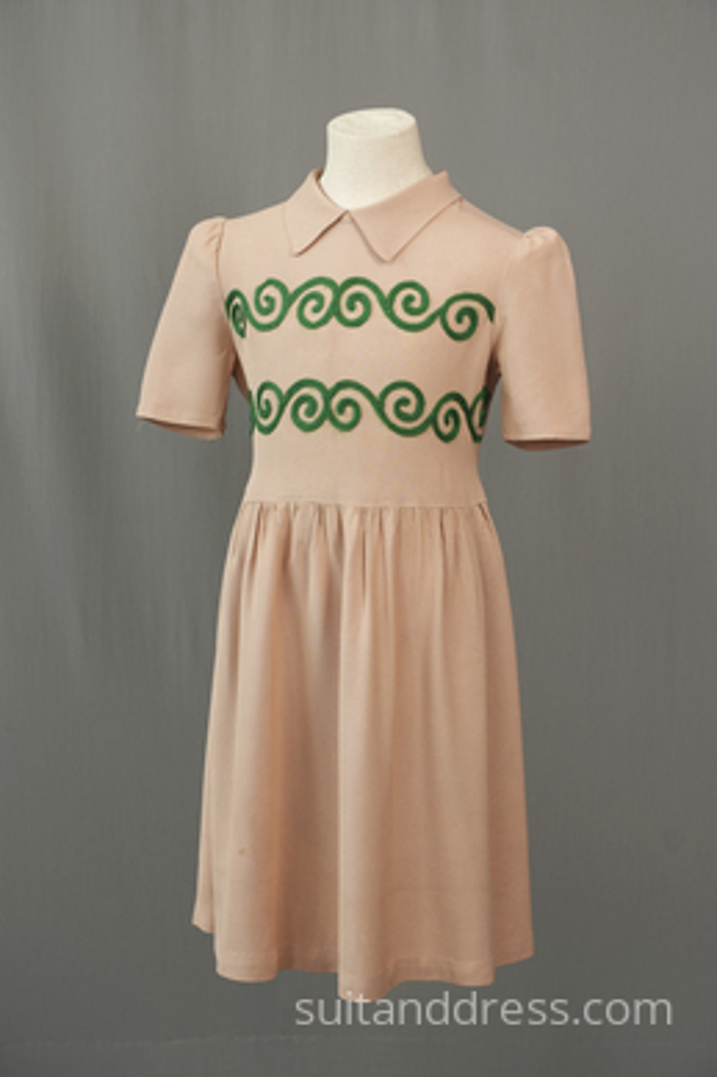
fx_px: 2153
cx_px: 358
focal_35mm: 72
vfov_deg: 28.1
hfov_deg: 18.9
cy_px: 538
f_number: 7.1
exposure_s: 1/40
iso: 250
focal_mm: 48
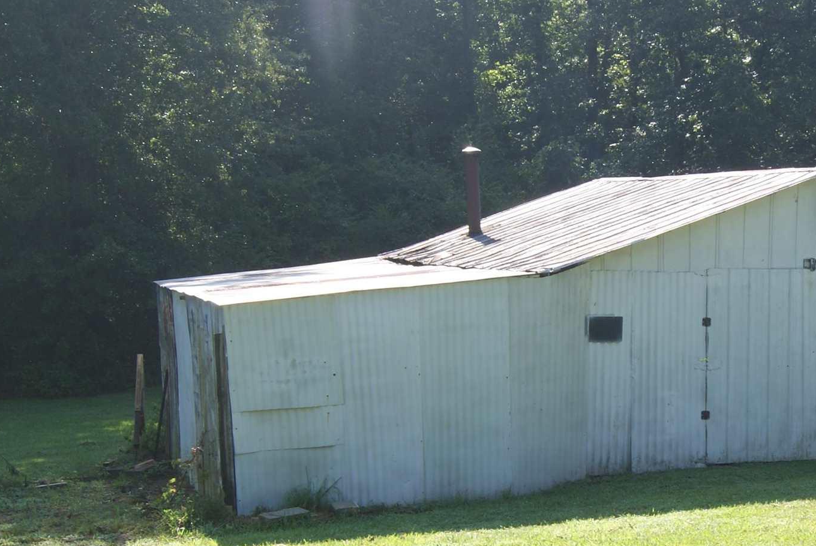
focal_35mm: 61
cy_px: 204
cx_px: 704
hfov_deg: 31.6
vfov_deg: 22.3
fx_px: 1384
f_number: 9
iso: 100
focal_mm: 18
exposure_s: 1/80
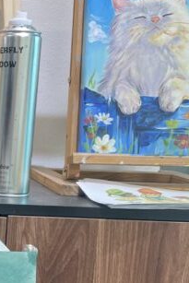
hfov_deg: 14.4
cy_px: 233
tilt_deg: -10.2
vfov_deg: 22.7
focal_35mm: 88
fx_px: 692
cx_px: -100
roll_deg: -3.1
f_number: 1.6
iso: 80
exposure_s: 1/100
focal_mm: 4.2
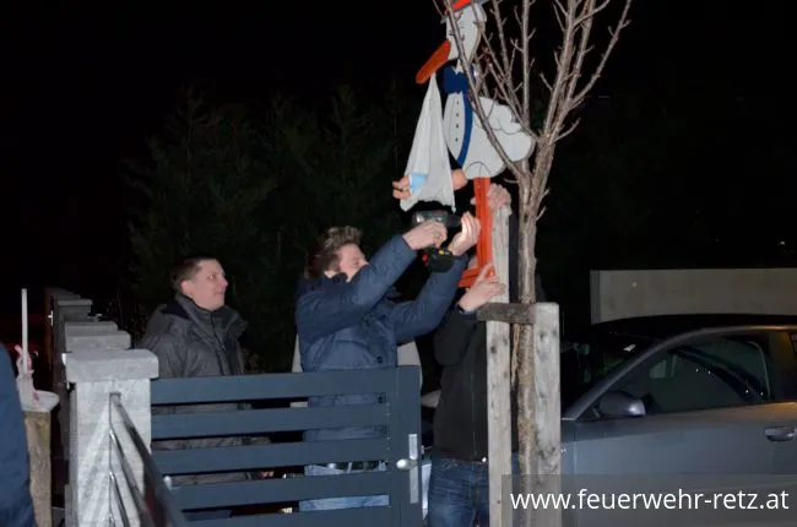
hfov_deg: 37.9
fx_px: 1159
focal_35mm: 52
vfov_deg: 25.6
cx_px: 398
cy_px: 264
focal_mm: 35
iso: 3200
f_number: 4.5
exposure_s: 1/60
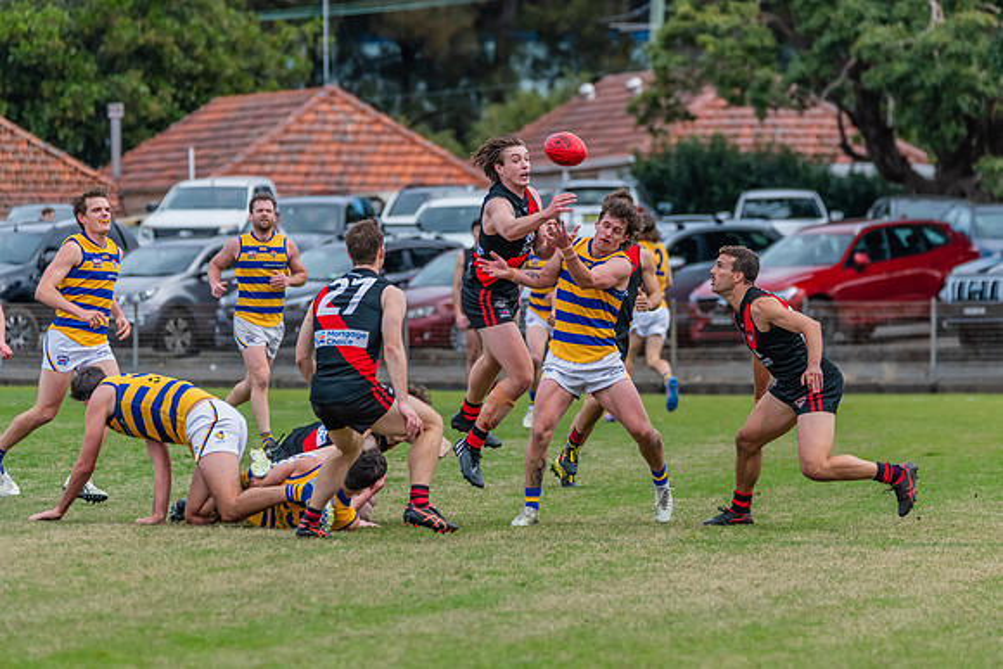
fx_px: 8983
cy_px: 333
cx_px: 535
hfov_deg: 6.4
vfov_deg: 4.3
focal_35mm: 322
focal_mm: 300
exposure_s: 1/1600
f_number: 5.6
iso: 1000
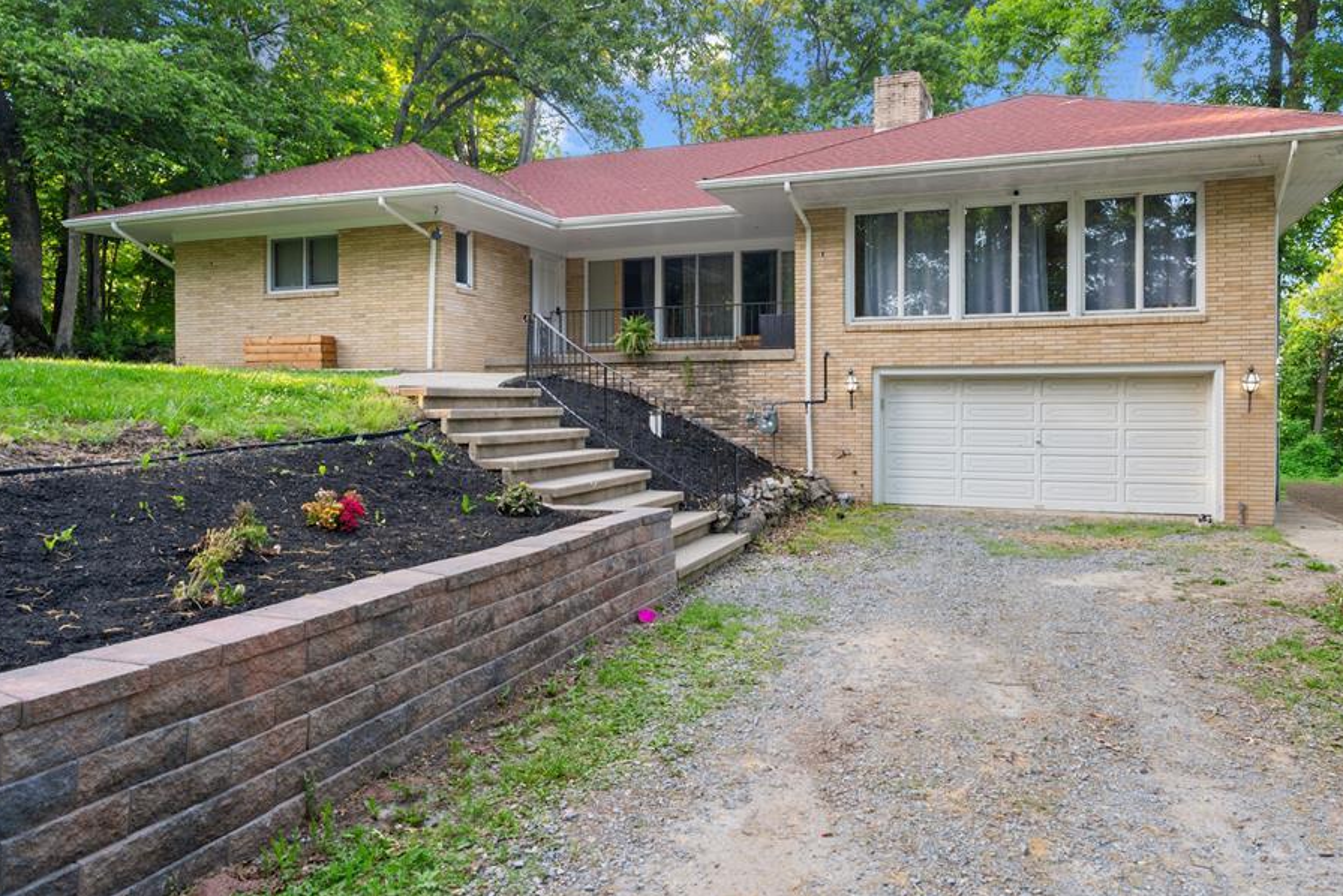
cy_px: 390
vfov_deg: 53.0
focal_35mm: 24
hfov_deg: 73.4
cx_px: 758
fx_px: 896
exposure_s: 1/15
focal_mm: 21
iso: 250
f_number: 9
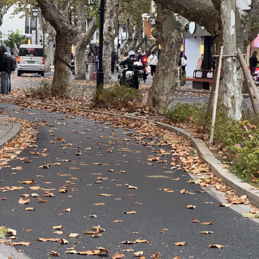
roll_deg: -1.5
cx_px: 130
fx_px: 1202
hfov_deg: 12.3
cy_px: 132
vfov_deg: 12.3
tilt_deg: -4.0
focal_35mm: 142
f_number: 2.8
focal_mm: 15.66
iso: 200
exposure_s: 1/99
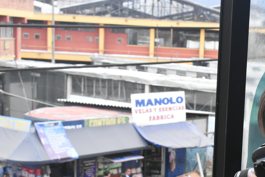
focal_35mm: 84
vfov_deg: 16.1
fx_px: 618
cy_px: 158
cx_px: 237
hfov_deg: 23.6
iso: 2500
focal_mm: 31
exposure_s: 1/800
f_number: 11
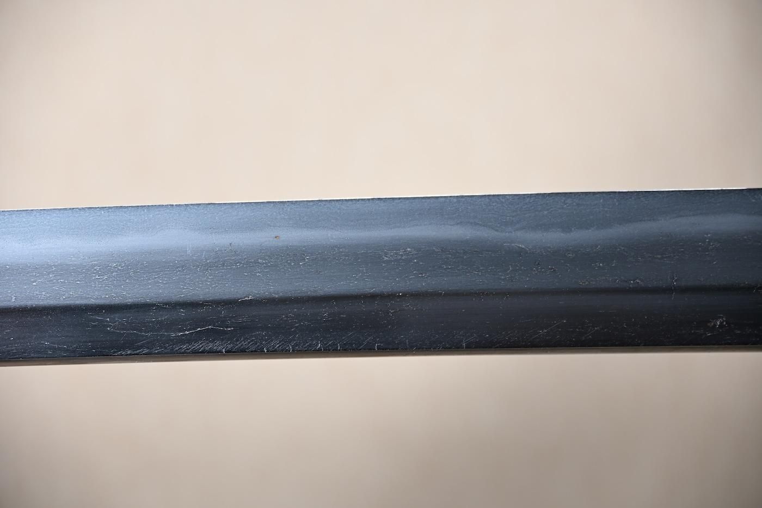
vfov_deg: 10.6
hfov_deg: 15.9
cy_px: 254
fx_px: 2730
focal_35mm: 129
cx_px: 381
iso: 100
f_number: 5.6
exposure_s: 1/2
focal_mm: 86
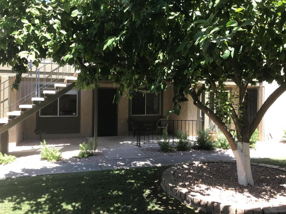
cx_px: 143
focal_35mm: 28
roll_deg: -0.2
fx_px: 231
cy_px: 107
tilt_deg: -1.2
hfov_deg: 63.4
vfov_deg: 49.7
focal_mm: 3.99
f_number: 1.8
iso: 20
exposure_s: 1/338
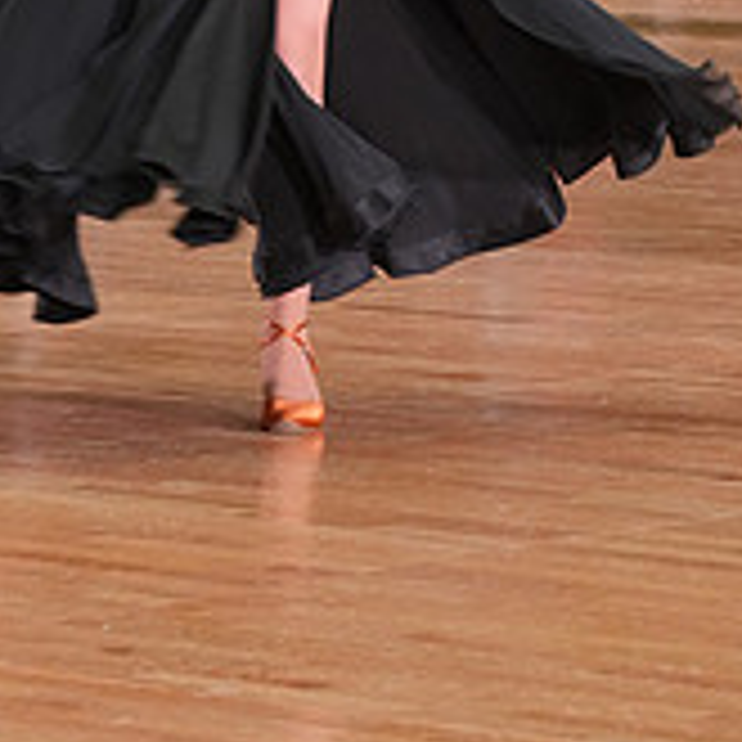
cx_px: -34
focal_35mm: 251
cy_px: -265
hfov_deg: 6.9
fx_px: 6087
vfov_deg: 6.9
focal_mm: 84
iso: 3200
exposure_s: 1/200
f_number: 5.6
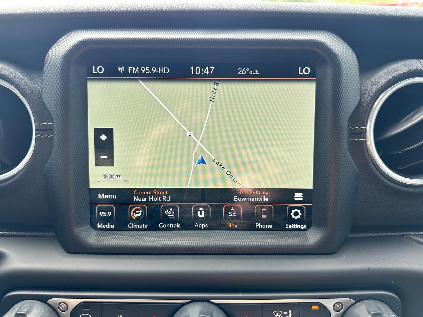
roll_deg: +0.1
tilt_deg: -16.9
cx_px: 212
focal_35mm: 24
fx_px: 293
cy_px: 158
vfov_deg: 56.8
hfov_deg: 71.6
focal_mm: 6.86
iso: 64
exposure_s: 1/172
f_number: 1.78
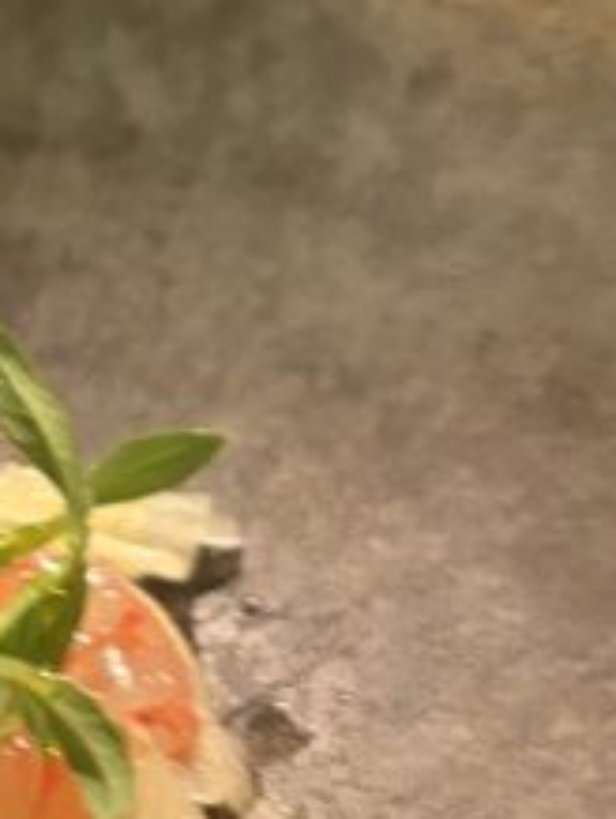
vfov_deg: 16.0
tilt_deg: -18.8
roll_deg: +3.1
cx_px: -571
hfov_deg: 11.2
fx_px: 2889
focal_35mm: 122
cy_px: 139
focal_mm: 5.96
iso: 400
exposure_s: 1/33
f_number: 1.6
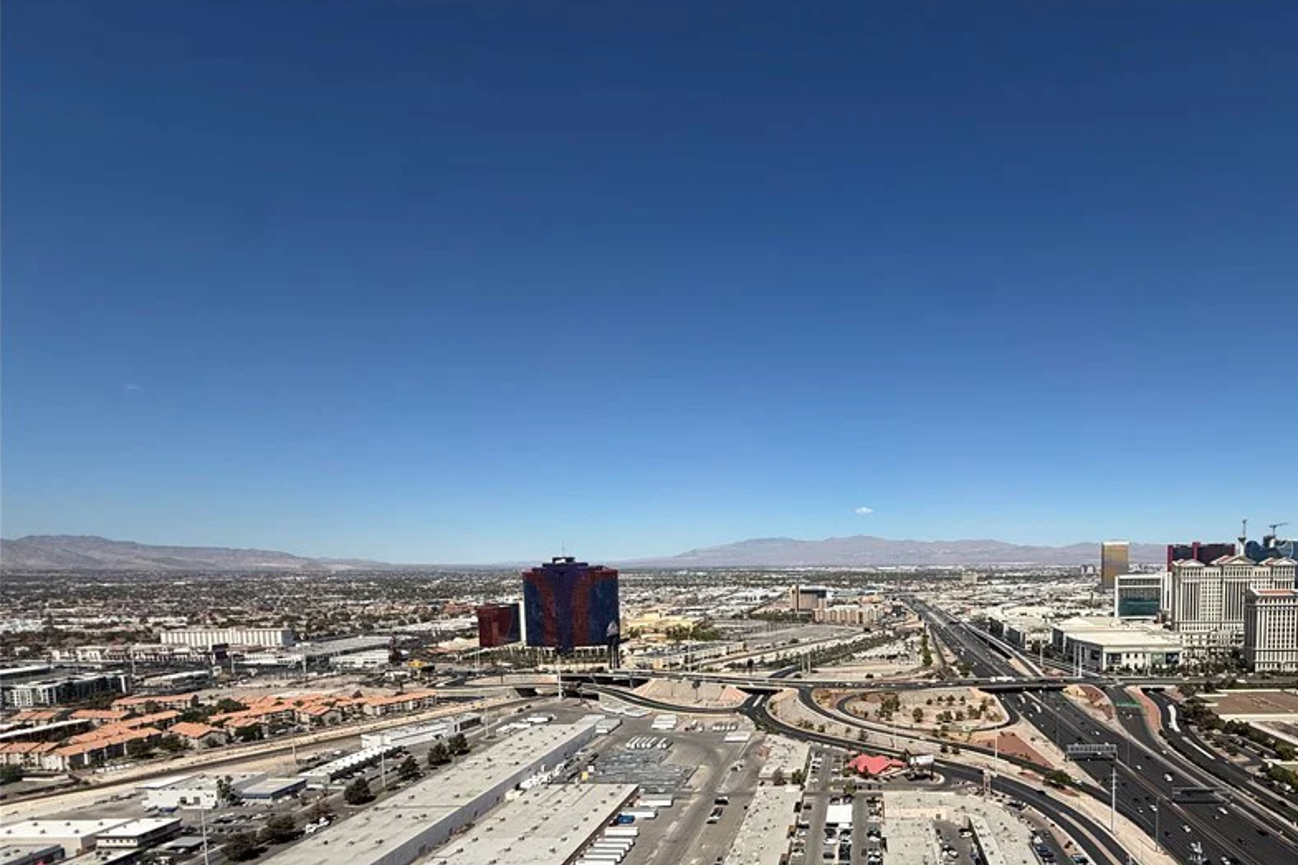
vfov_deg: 62.0
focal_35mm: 19
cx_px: 845
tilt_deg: -4.4
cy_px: 614
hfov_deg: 84.5
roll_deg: +0.7
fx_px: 685
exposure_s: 1/5155
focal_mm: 2.22
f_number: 2.2
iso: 50
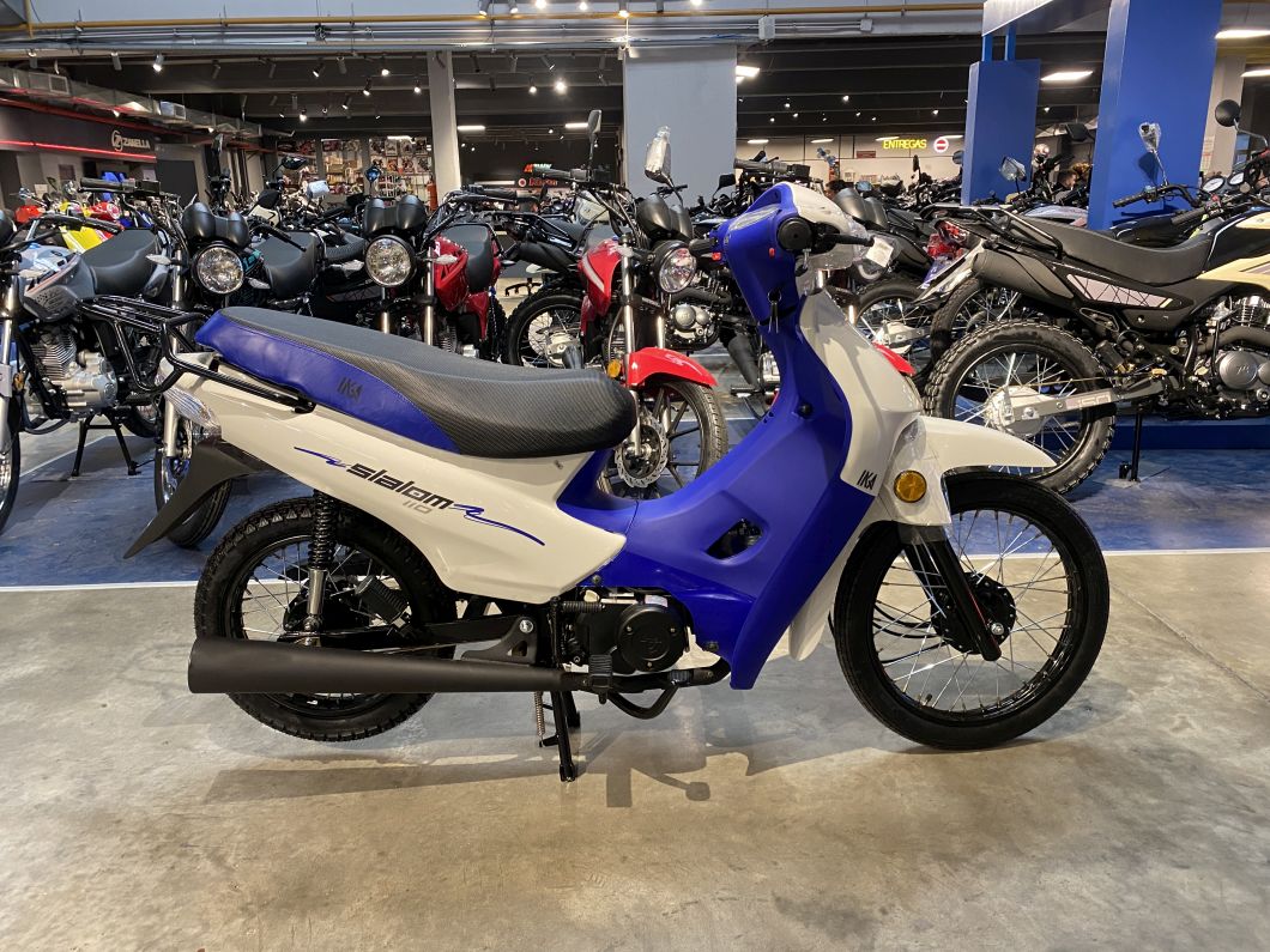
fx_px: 954
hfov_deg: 67.3
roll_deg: +1.4
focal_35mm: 26
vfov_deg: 53.1
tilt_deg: -15.1
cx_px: 635
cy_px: 476
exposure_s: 1/50
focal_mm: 4.25
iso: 200
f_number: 1.8
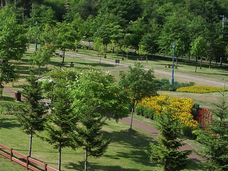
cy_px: 102
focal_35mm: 83
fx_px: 547
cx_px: -30
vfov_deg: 17.8
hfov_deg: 22.1
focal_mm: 5.8
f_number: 4.3
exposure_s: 1/320
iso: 50
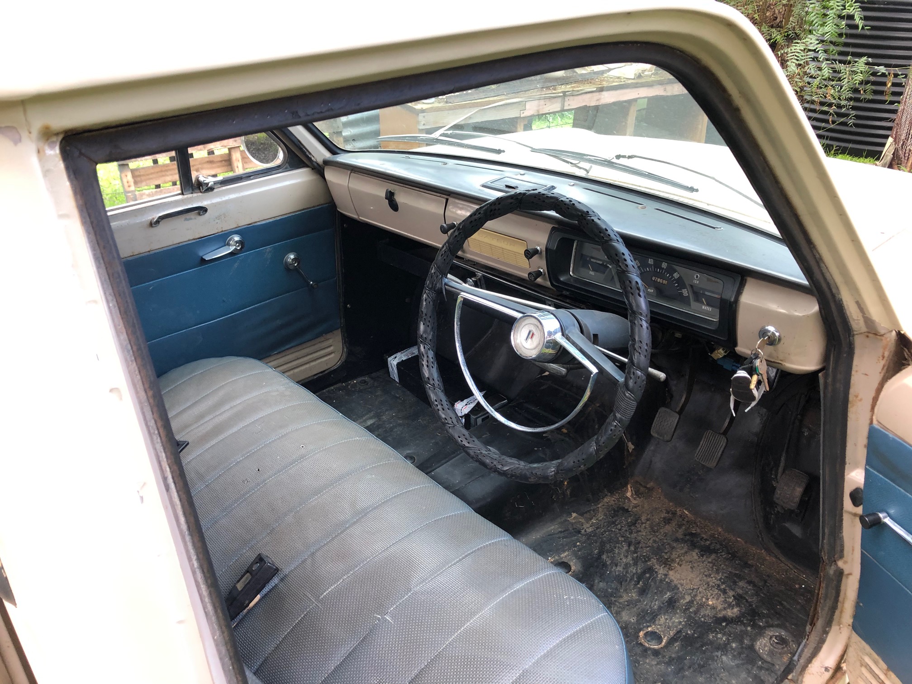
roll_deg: -0.9
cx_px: 456
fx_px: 738
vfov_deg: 49.7
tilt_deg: -31.6
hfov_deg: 63.4
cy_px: 342
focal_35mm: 28
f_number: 1.8
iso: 20
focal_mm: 3.99
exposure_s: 1/30
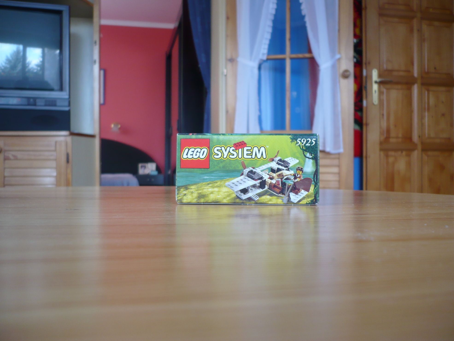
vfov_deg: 40.7
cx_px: 227
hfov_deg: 52.6
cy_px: 170
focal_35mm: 35
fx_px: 459
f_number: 2.8
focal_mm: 5.8
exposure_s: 1/30
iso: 100
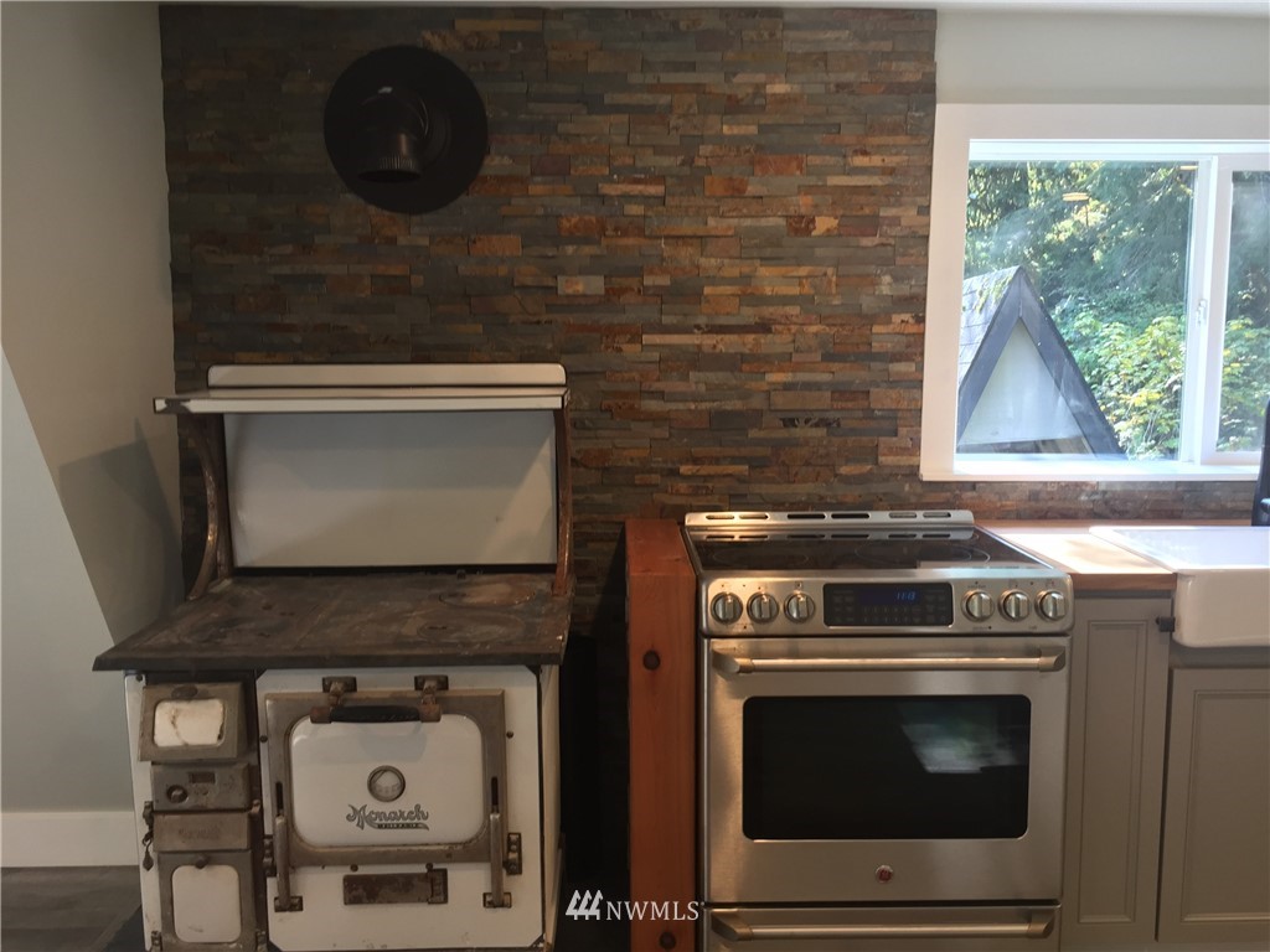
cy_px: 476
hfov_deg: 61.7
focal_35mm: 29
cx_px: 635
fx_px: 1064
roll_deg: -0.3
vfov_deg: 48.2
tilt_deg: -9.5
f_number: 2.2
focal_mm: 4.15
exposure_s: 1/30
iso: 40
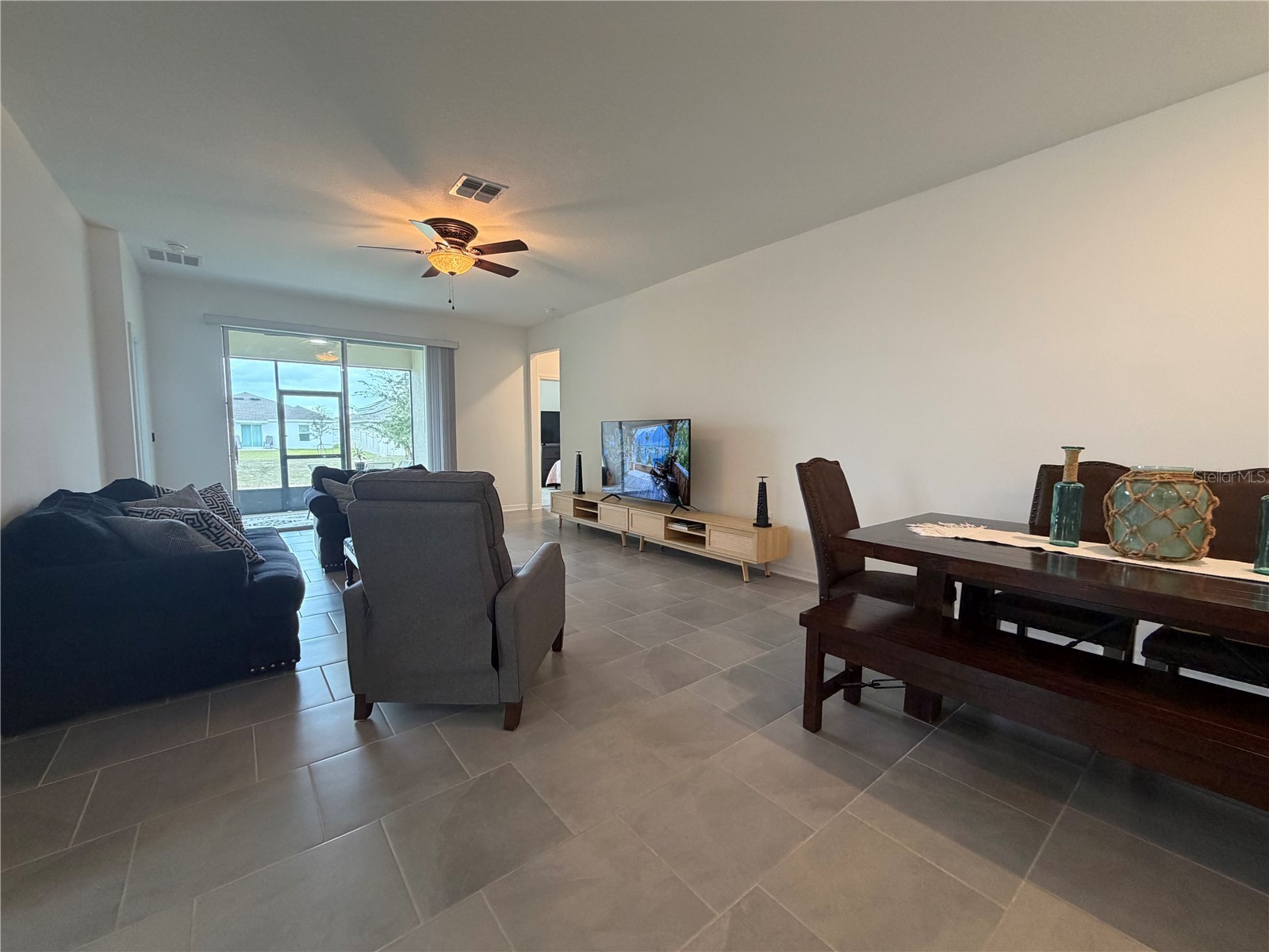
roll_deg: +0.0
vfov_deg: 85.7
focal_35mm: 14
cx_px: 634
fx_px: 513
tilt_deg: -5.1
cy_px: 476
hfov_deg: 102.1
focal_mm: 2.22
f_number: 2.2
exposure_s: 1/60
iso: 320
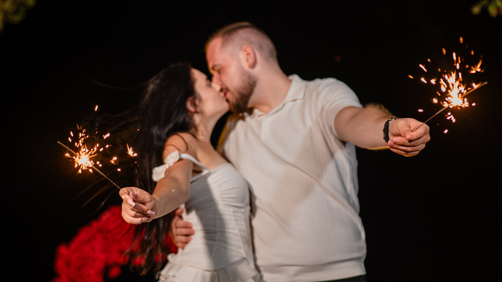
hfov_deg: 36.6
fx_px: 759
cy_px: 116
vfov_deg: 21.1
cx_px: 257
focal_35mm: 57
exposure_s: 1/320
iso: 3200
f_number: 2.2
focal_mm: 50
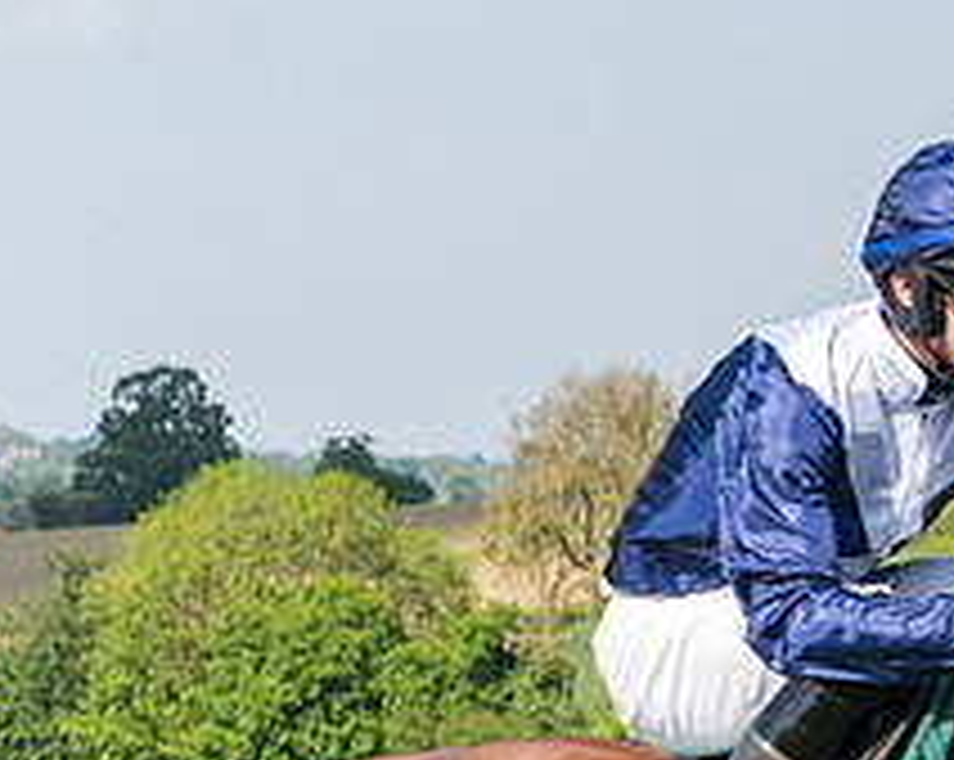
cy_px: 776
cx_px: 1777
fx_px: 8656
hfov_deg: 6.2
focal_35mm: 307
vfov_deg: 5.0
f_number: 5
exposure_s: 1/2000
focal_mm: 70
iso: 400
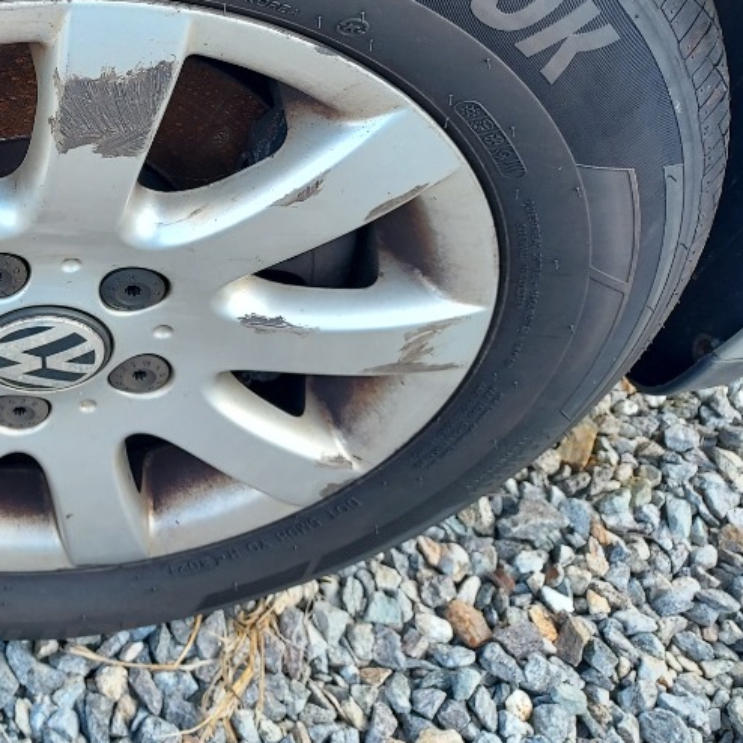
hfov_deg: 35.0
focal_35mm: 44
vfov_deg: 37.3
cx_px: 9
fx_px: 1068
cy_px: 179
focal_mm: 4.6
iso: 50
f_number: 1.8
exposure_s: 1/120
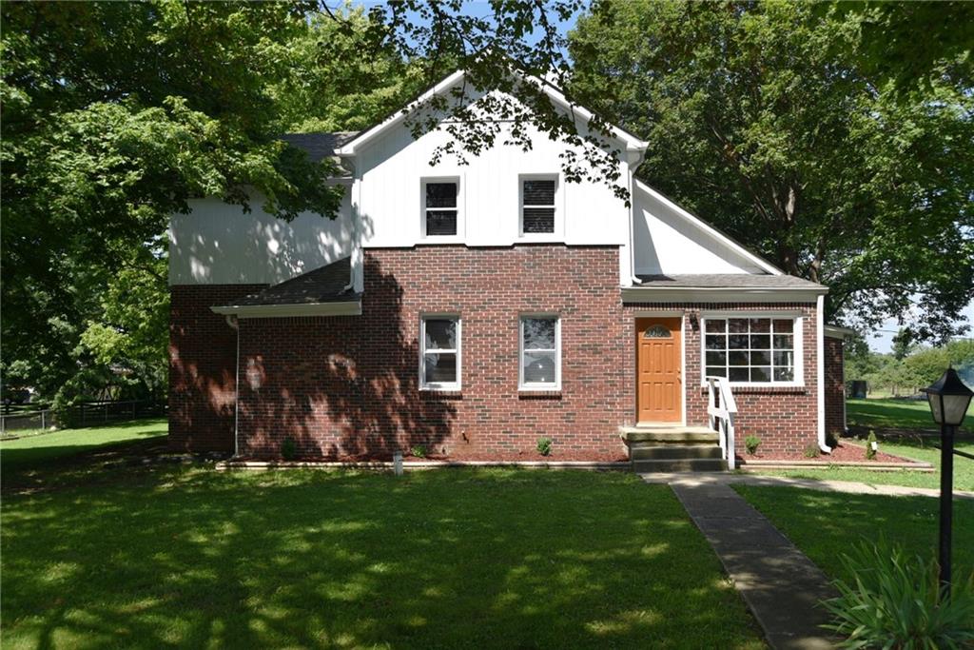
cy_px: 325
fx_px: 812
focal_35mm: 30
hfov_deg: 61.9
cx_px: 487
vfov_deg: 43.6
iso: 100
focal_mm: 30
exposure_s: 1/200
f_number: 8
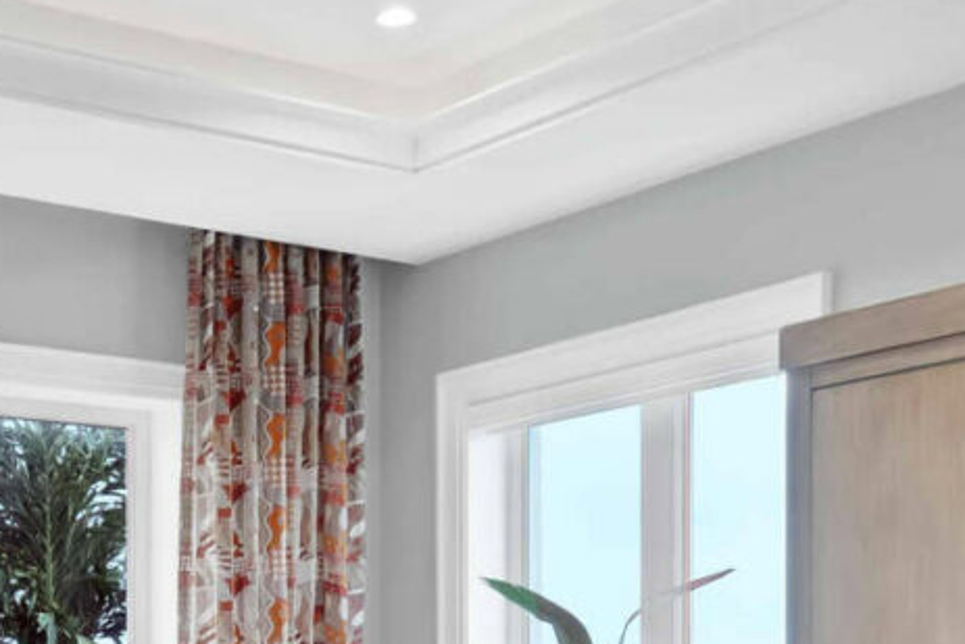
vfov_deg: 18.4
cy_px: 775
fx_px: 1877
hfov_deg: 28.2
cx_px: 185
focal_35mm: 70
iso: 400
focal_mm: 10.3
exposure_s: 1/15
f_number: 8
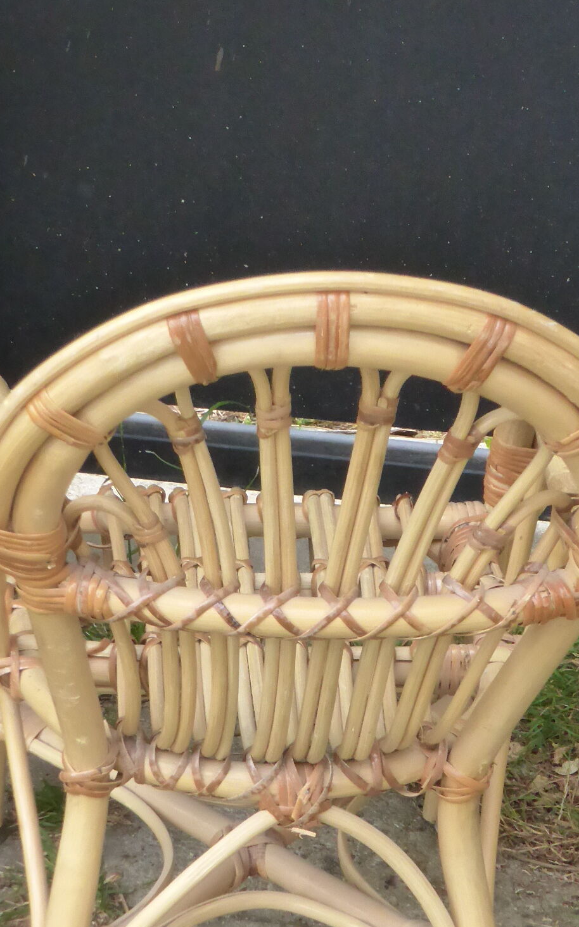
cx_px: 269
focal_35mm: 128
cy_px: 656
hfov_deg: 10.2
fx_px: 3233
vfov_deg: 16.3
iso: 640
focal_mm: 11.7
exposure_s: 1/250
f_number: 4.9
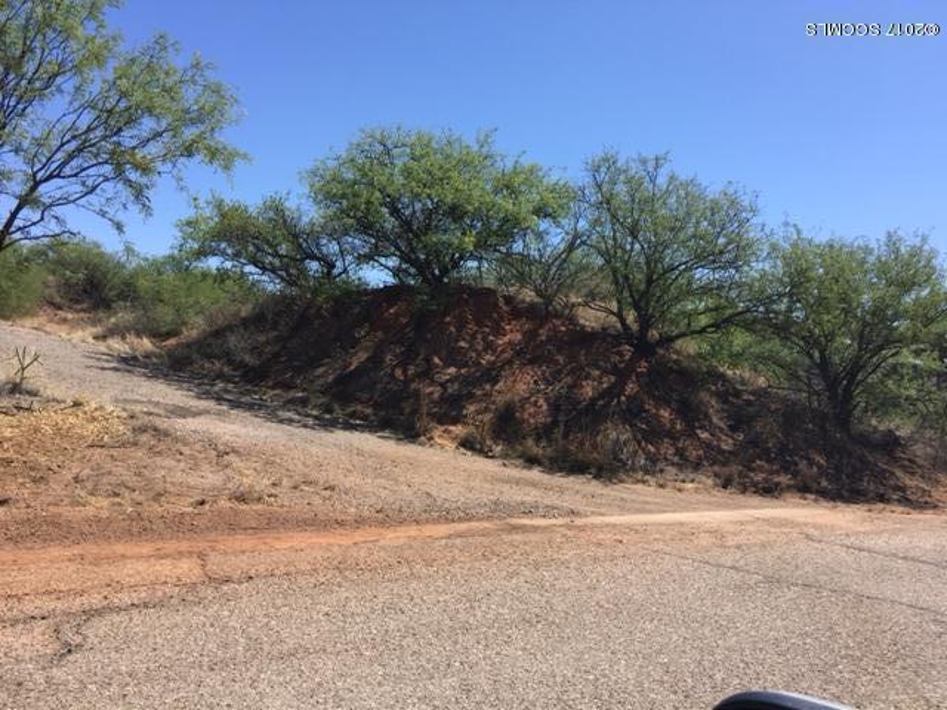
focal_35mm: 29
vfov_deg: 48.2
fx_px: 793
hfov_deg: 61.7
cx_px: 474
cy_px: 355
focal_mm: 4.15
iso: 32
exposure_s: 1/1582
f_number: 2.2
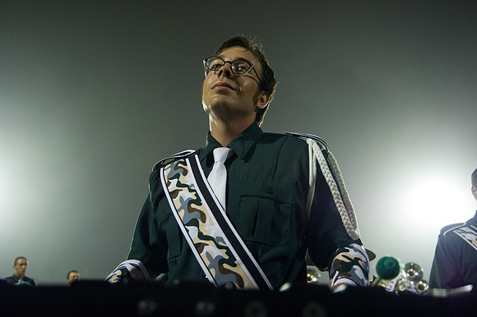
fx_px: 662
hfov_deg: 39.6
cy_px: 158
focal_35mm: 50
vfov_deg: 27.0
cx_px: 238
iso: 7200
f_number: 4.8
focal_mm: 50
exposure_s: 1/160
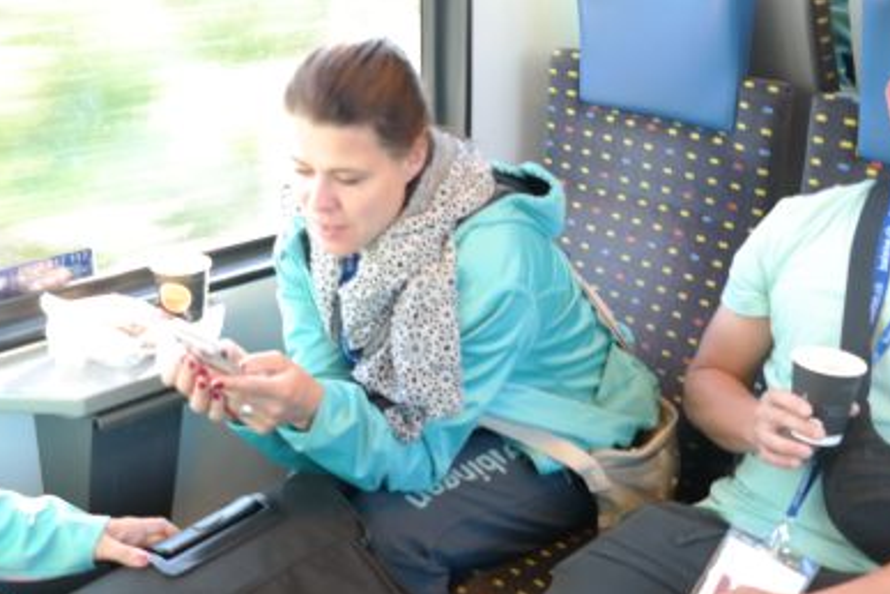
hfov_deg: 41.1
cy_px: 266
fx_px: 1187
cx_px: 442
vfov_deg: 28.1
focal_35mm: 48
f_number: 3.5
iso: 800
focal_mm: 19
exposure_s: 1/40
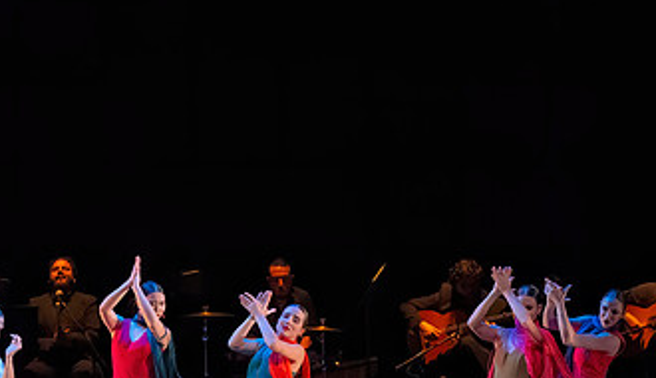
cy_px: 342
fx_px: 6210
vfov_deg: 3.5
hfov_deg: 6.0
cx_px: 289
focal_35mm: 355
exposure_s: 1/400
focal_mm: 190
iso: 25600
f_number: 8
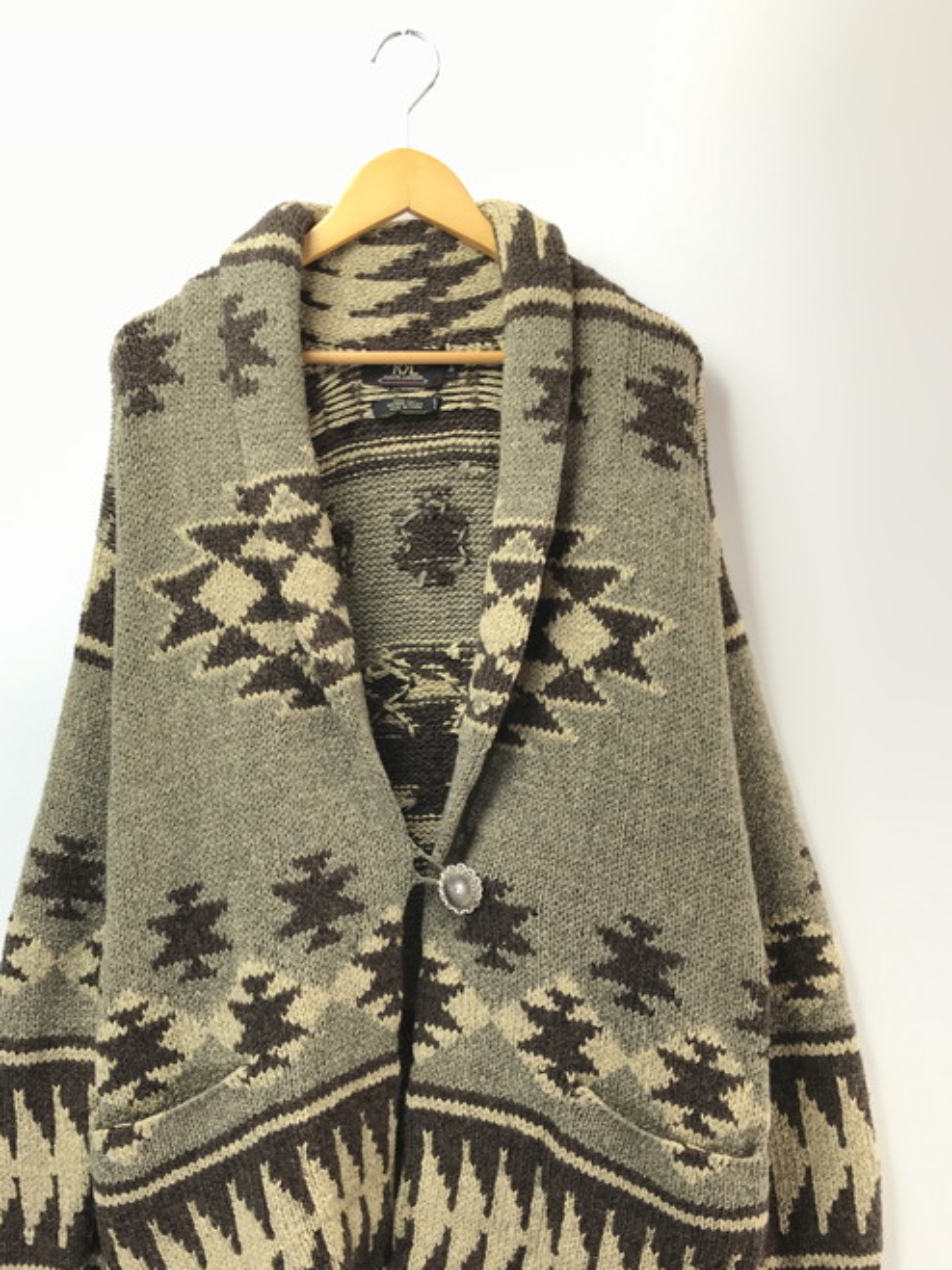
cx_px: 407
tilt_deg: -4.4
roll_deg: +0.6
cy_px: 754
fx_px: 1247
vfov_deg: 53.6
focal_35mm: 34
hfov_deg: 41.7
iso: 25
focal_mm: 3.99
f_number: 1.8
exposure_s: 1/50
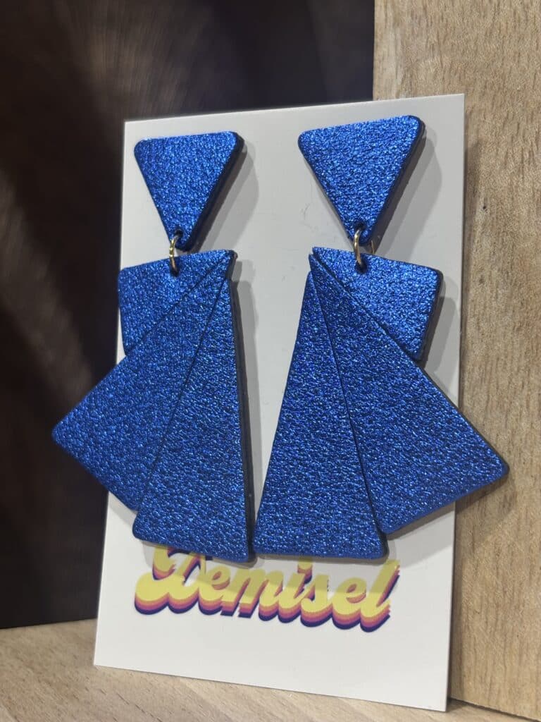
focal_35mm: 52
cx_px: 270
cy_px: 361
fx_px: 1084
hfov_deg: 28.0
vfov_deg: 36.8
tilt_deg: -2.1
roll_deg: -0.9
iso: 25
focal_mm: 5.96
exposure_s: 1/100
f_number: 1.6
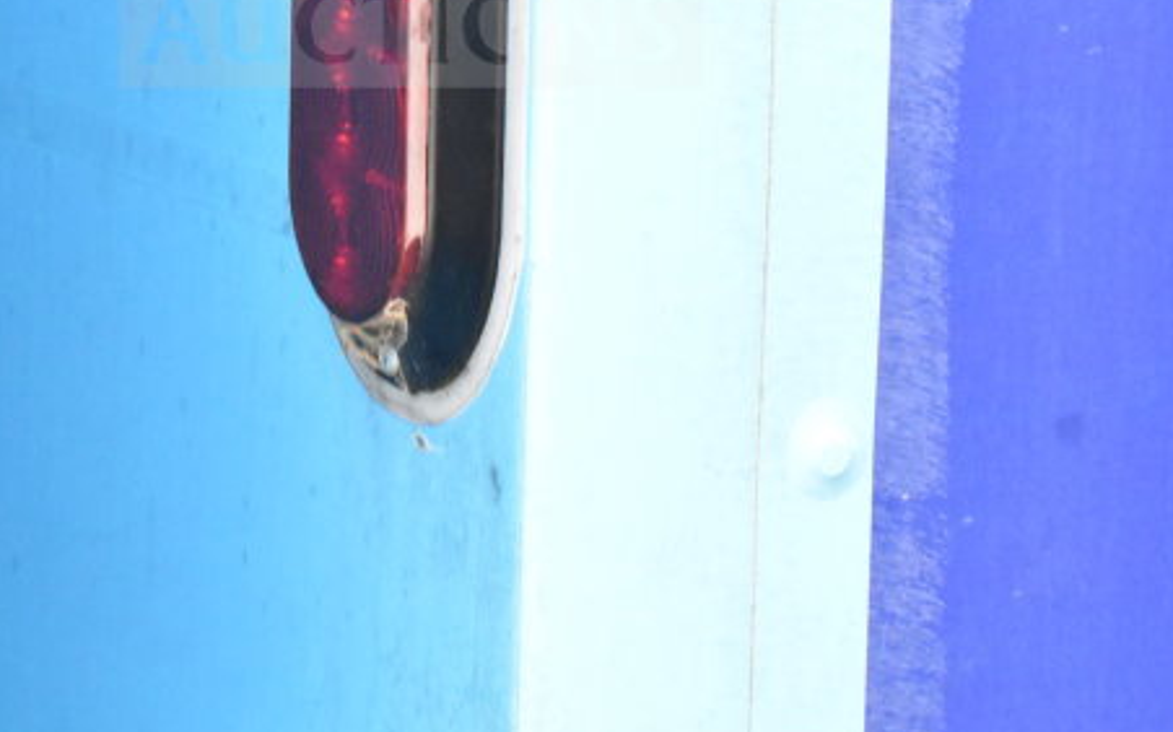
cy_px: -118
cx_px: 410
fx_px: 4154
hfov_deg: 16.0
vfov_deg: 9.9
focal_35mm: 130
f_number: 13
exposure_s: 1/640
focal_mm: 42
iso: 6400
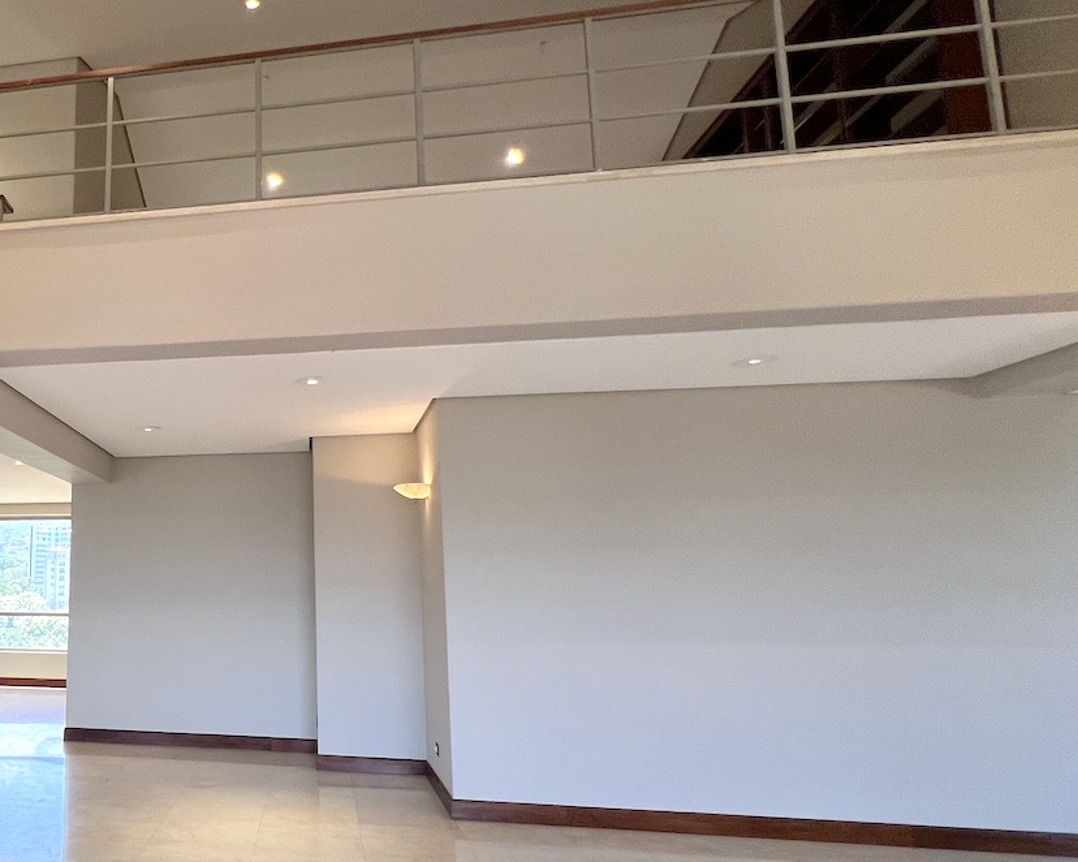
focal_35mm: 23
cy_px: 494
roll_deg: +0.1
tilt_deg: +7.9
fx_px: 734
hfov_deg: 63.6
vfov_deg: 60.6
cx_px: 159
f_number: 1.8
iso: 125
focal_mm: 1.57
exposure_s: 1/60
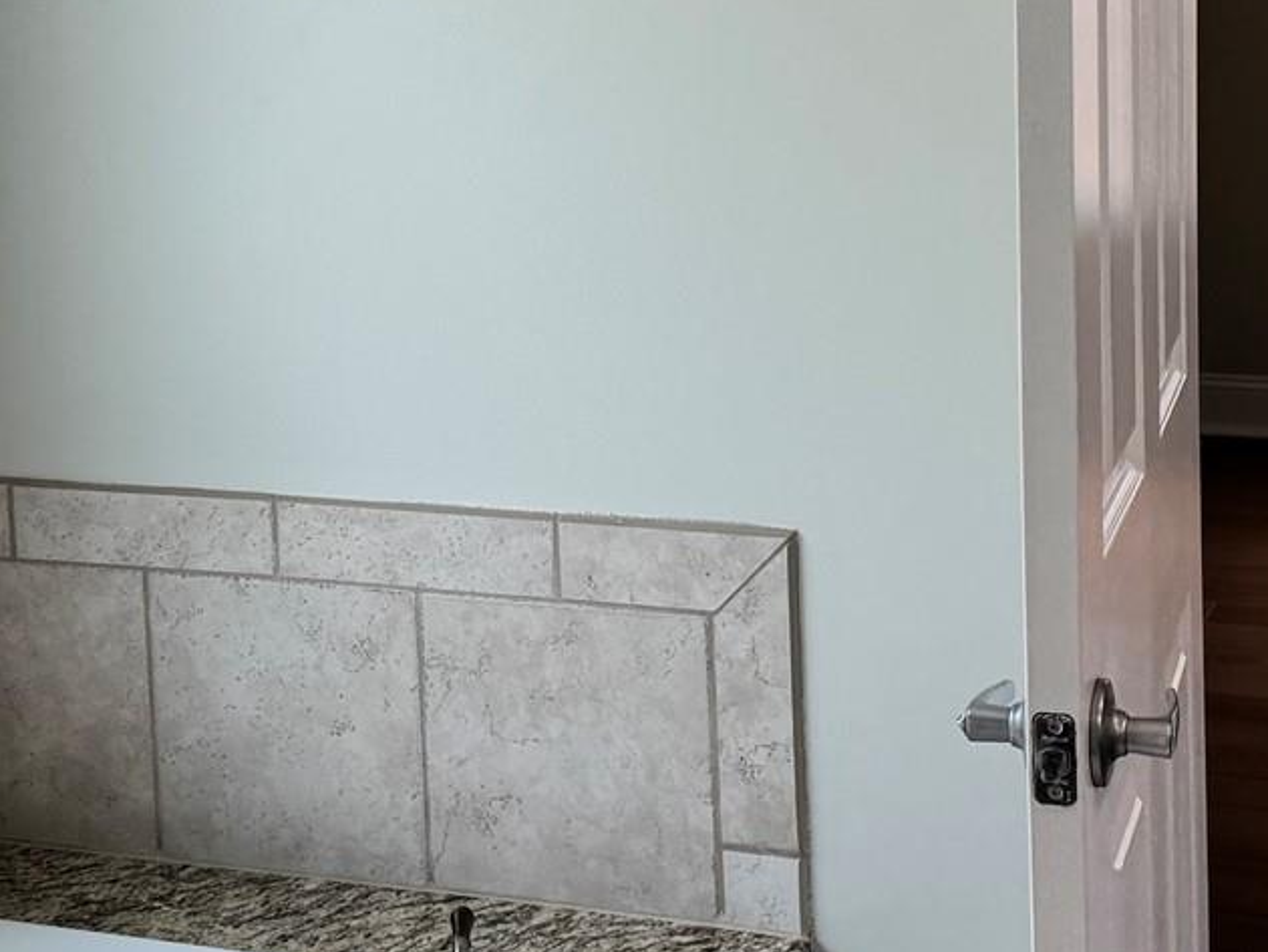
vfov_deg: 18.7
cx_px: 674
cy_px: 173
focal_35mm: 78
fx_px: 2858
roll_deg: +1.1
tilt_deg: -8.2
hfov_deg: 25.0
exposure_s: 1/268
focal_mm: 6.76
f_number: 1.78
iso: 64
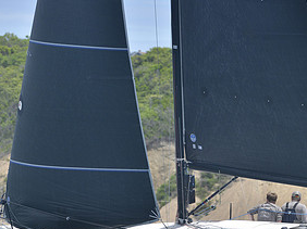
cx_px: 223
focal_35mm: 515
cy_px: 167
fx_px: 4564
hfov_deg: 3.9
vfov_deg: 2.9
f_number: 6.3
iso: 280
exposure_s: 1/1000
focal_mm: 260
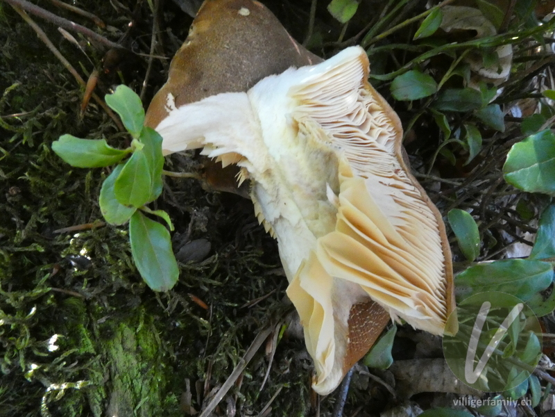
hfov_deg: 81.7
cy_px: 208
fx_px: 321
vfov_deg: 66.0
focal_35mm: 20
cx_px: 278
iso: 1600
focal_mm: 3.6
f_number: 7.1
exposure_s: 1/40
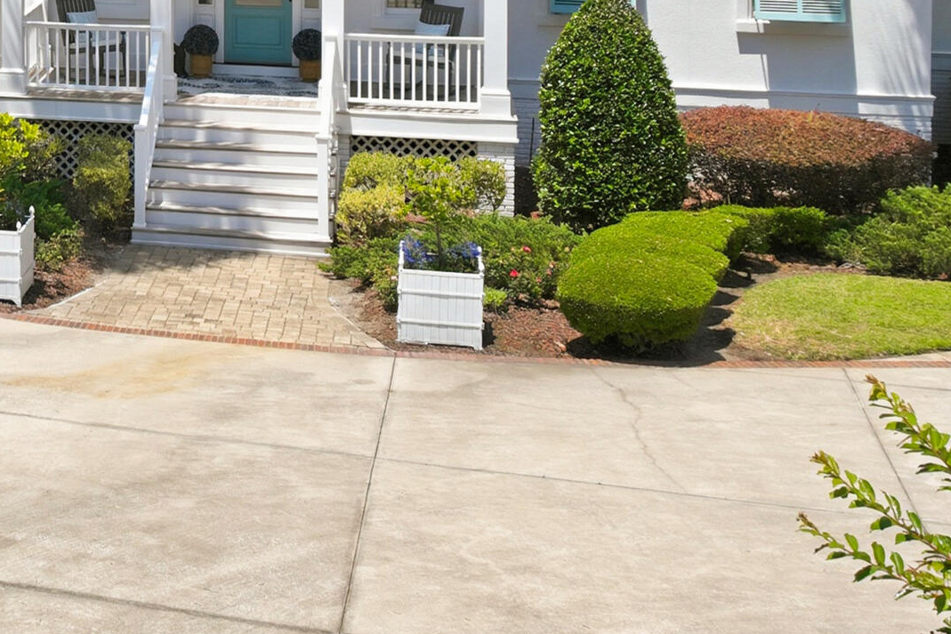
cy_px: -207
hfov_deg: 24.6
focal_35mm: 70
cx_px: -333
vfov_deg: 18.1
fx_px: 1849
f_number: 2.8
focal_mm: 12.3
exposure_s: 1/2000
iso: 100
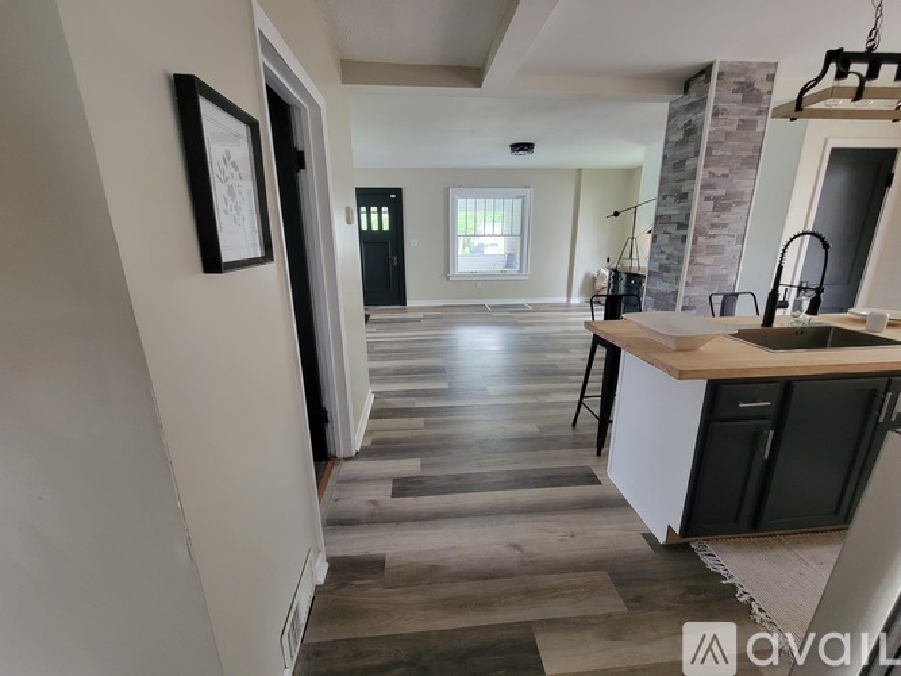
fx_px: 338
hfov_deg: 106.2
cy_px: 338
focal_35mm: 13
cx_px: 450
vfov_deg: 89.9
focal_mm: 2.2
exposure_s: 1/40
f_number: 2.2
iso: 320
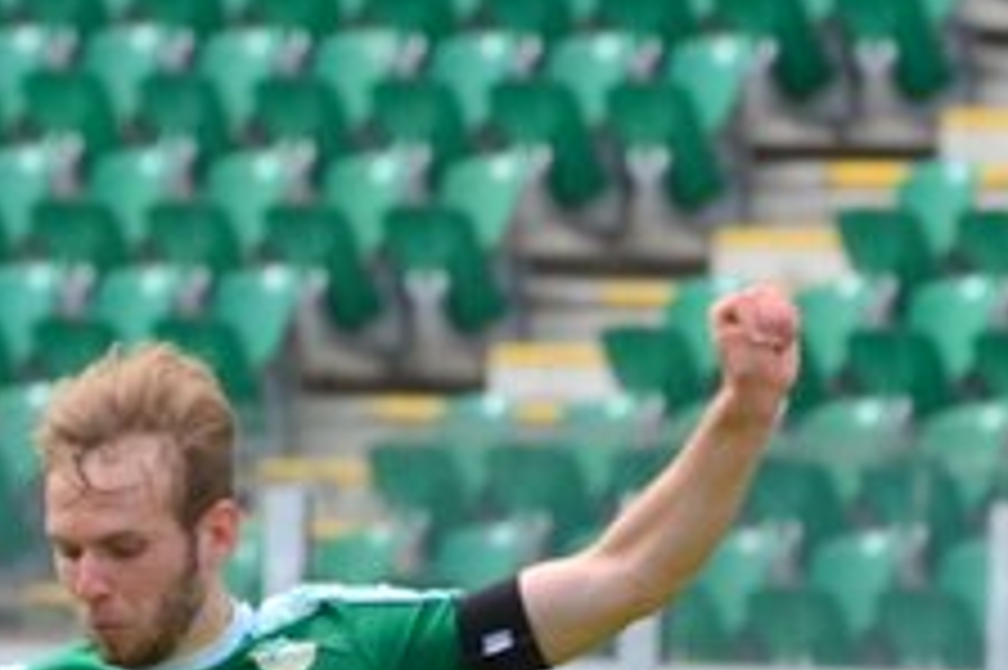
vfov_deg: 1.1
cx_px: 346
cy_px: 998
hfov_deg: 1.6
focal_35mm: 1263
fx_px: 35337
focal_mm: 210
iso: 500
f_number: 5.3
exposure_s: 1/2000
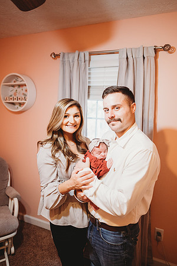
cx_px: 88
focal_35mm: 24
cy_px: 133
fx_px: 177
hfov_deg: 53.1
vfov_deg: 73.7
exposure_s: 1/160
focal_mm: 24
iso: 1600
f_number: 1.8
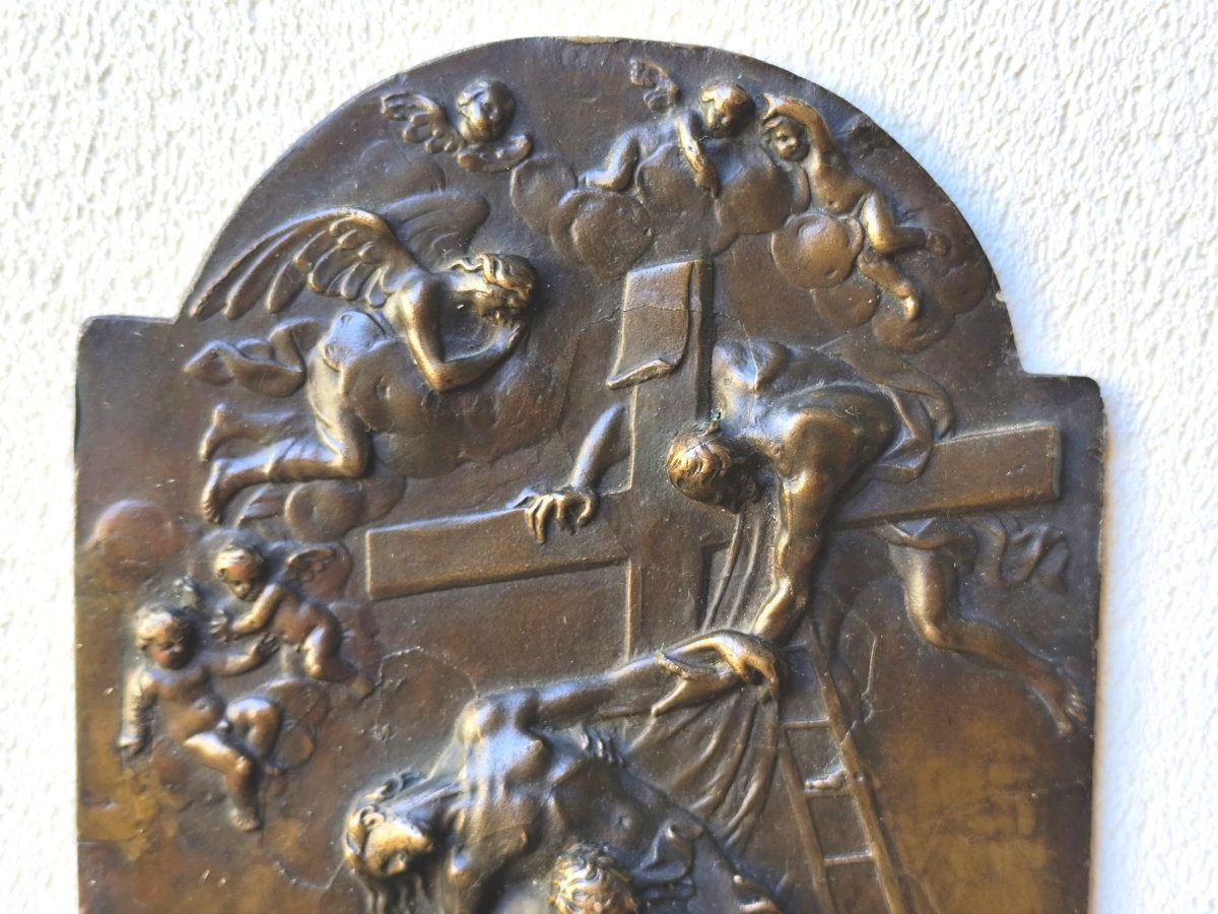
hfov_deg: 41.2
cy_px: 457
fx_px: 1619
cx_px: 609
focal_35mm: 46
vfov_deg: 31.5
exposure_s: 1/50
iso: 80
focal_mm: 6.14
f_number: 1.65
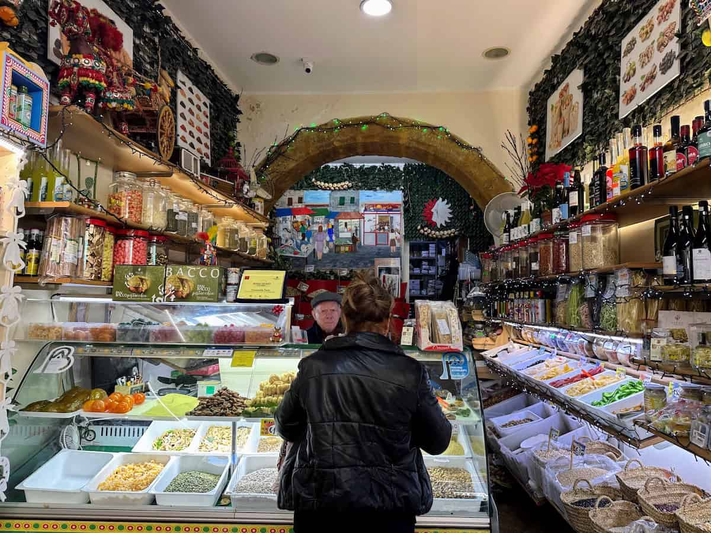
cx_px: 356
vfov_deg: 56.8
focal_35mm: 24
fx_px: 493
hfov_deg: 71.6
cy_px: 266
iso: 80
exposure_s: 1/100
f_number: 1.8
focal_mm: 6.9
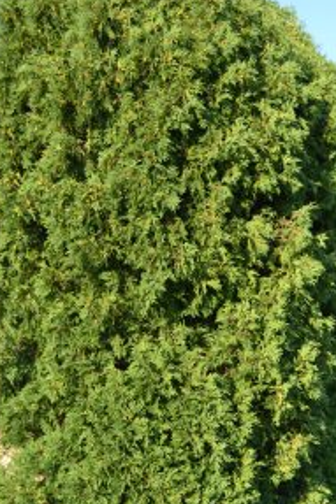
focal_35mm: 61
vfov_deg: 32.8
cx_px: 237
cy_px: 297
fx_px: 855
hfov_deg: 22.1
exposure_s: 1/200
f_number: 5
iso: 100
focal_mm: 26
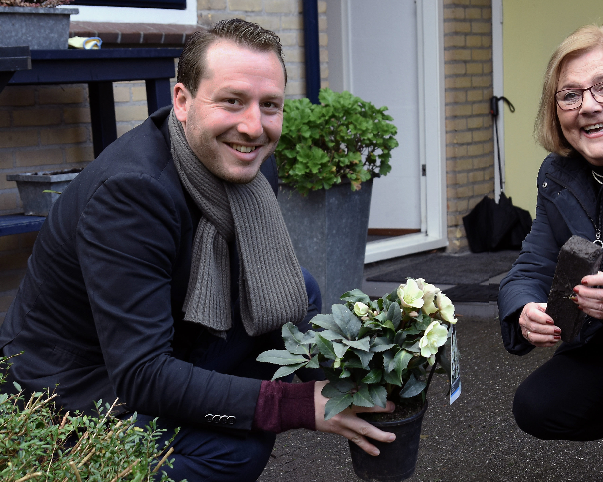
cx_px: 361
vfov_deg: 18.4
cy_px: 323
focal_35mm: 83
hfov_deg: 23.0
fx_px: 1481
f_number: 5
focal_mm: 30
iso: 400
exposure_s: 1/100
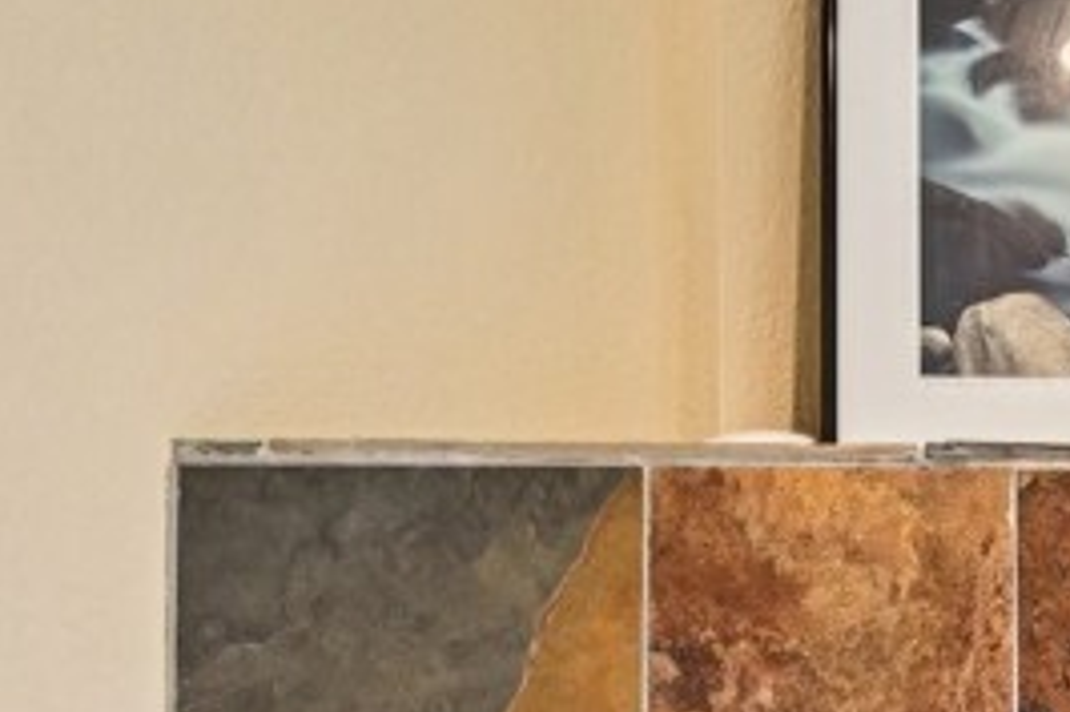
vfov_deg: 10.3
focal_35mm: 130
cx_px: 1251
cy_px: 949
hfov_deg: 15.3
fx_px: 3861
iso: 400
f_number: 8
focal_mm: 30
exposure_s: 1/10
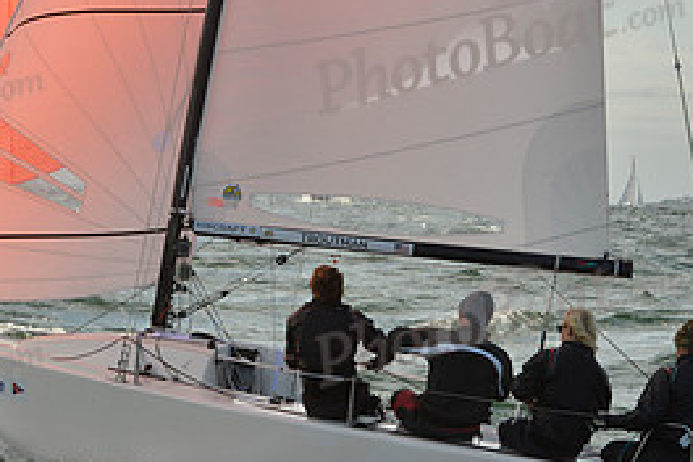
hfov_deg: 13.3
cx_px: 181
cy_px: 219
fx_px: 2964
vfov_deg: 8.9
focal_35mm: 154
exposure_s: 1/1000
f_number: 11
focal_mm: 70
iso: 400
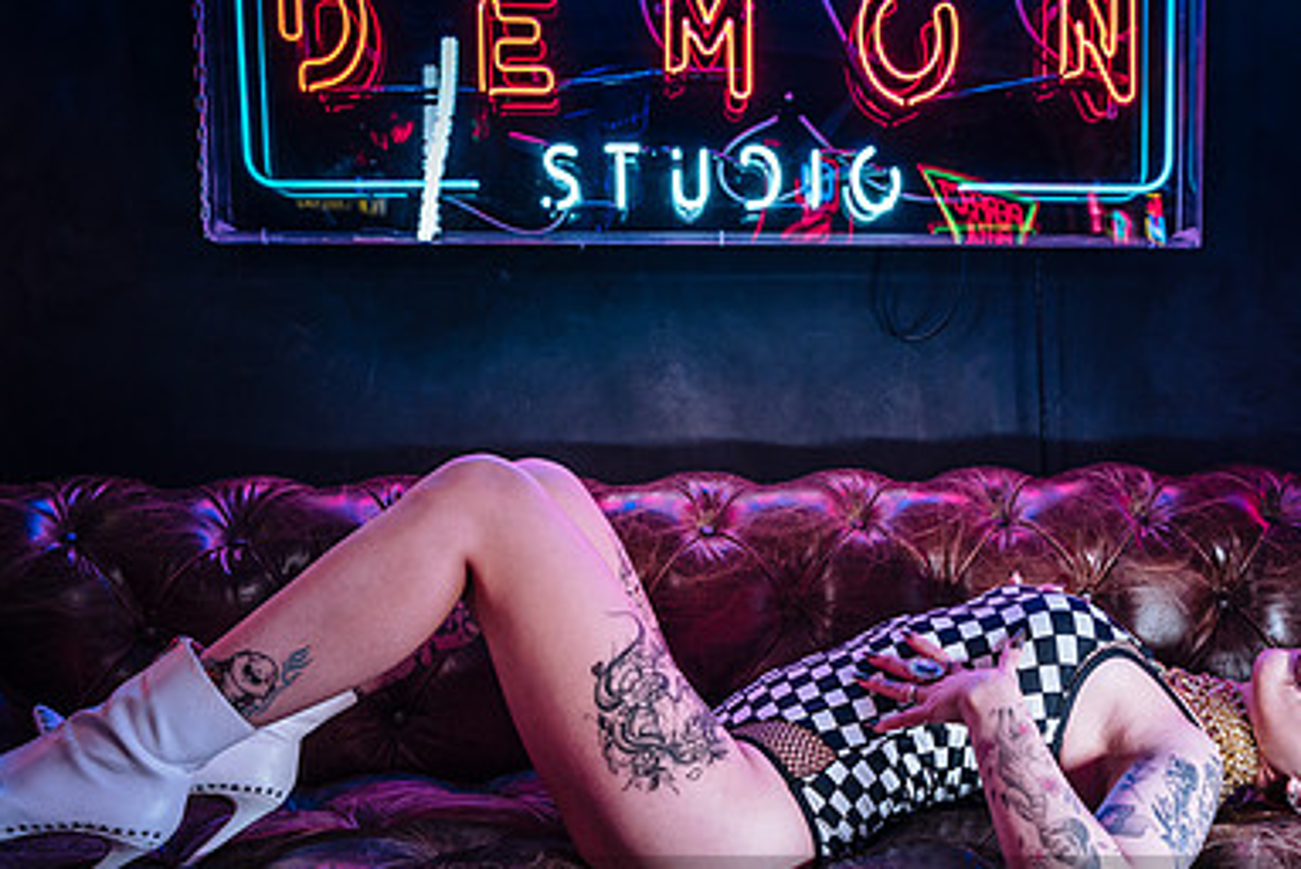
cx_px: 798
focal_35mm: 39
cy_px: 543
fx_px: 1410
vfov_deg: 34.1
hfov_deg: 49.1
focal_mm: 24
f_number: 4
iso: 250
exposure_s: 1/60
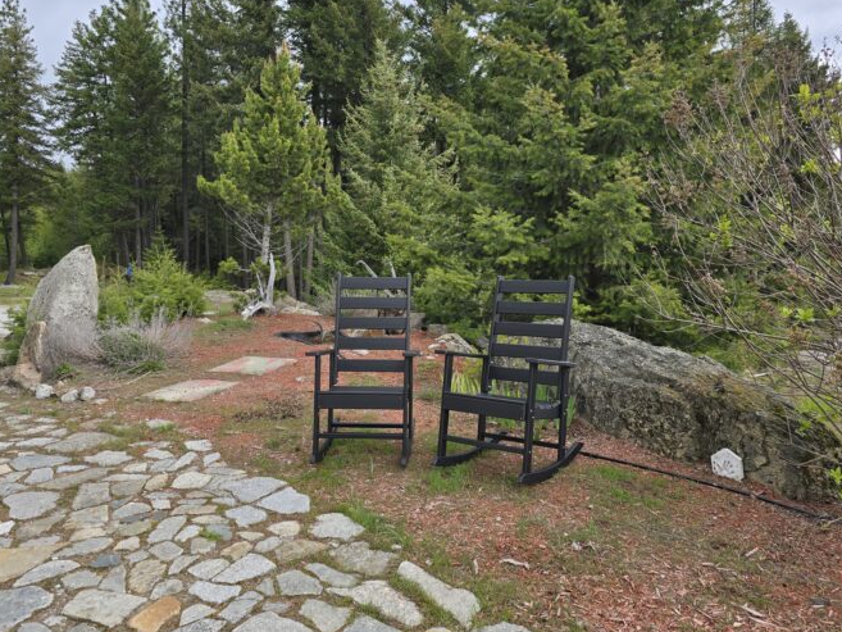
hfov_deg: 63.4
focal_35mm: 28
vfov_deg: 49.7
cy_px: 290
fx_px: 681
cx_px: 425
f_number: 1.7
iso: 20
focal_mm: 6.3
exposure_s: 1/180
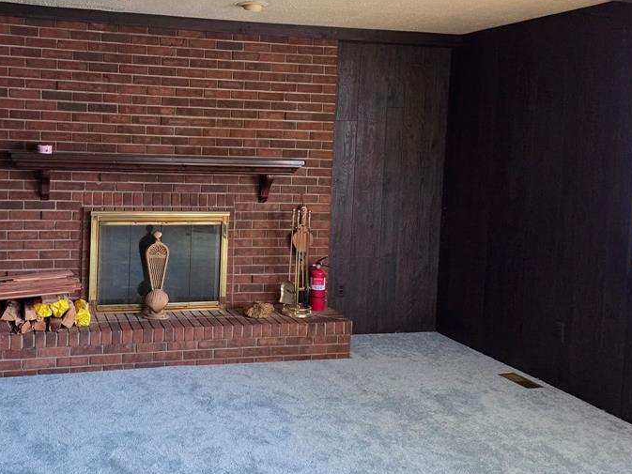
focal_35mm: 35
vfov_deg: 40.5
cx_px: 193
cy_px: 182
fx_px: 639
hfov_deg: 51.3
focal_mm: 6.5
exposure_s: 1/120
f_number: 1.4
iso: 1600
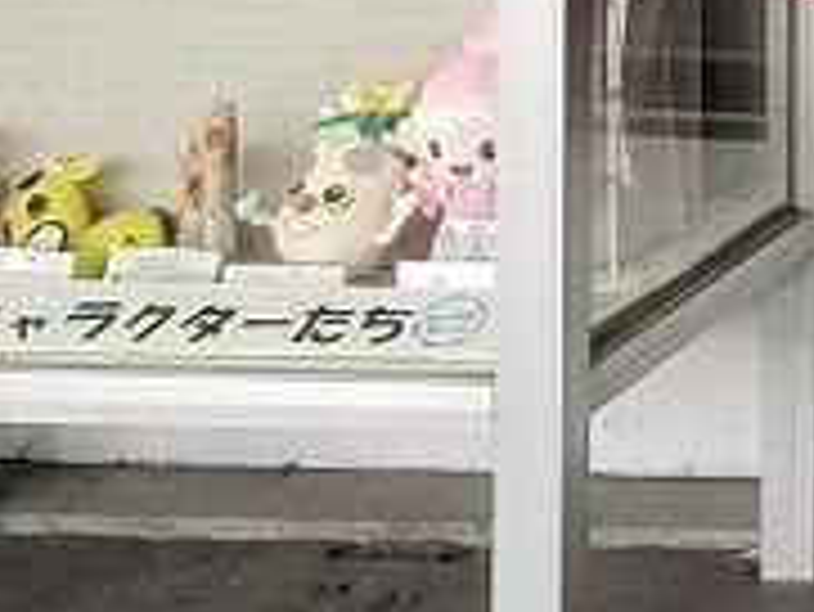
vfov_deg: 12.1
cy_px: -308
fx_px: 2753
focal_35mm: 117
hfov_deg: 13.5
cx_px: 1792
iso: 320
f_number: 2.4
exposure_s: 1/50
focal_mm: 4.3
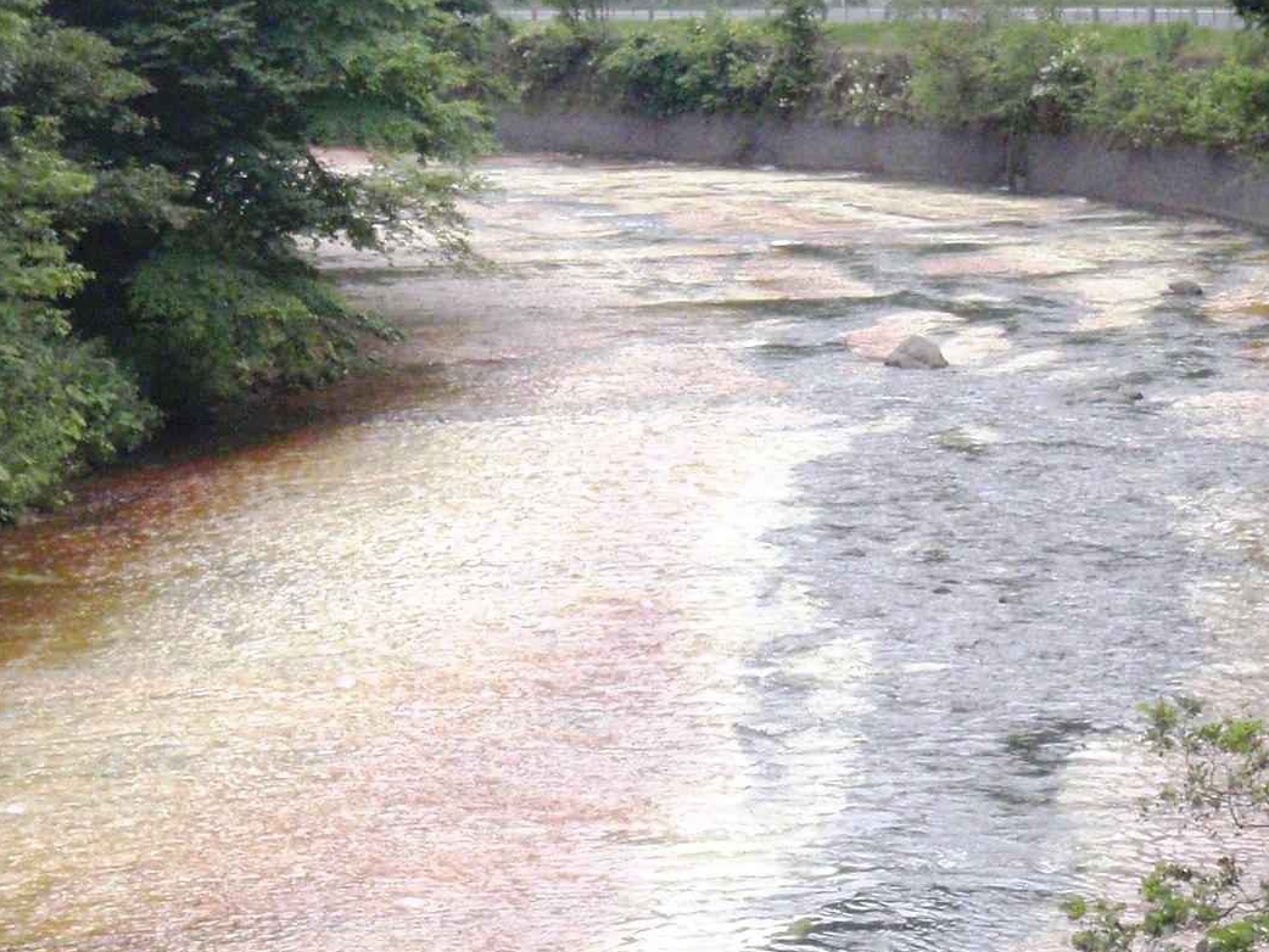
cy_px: 678
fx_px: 5133
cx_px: 365
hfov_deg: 14.1
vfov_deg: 10.6
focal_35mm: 140
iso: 320
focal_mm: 10.34
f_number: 4.5
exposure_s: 1/250
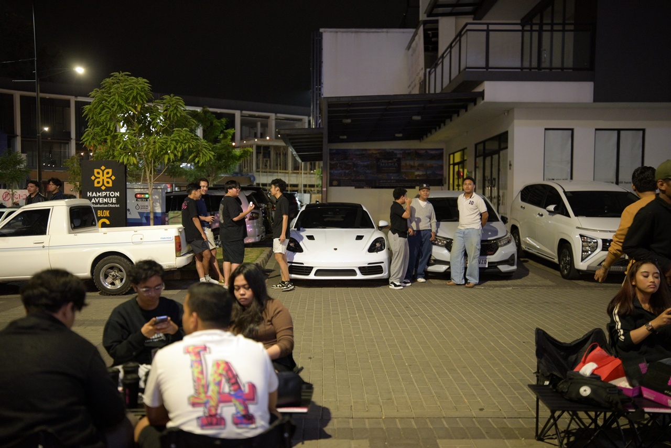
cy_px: 224
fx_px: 652
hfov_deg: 54.4
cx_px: 336
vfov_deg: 37.9
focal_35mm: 35
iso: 2000
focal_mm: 35
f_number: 1.8
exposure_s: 1/125
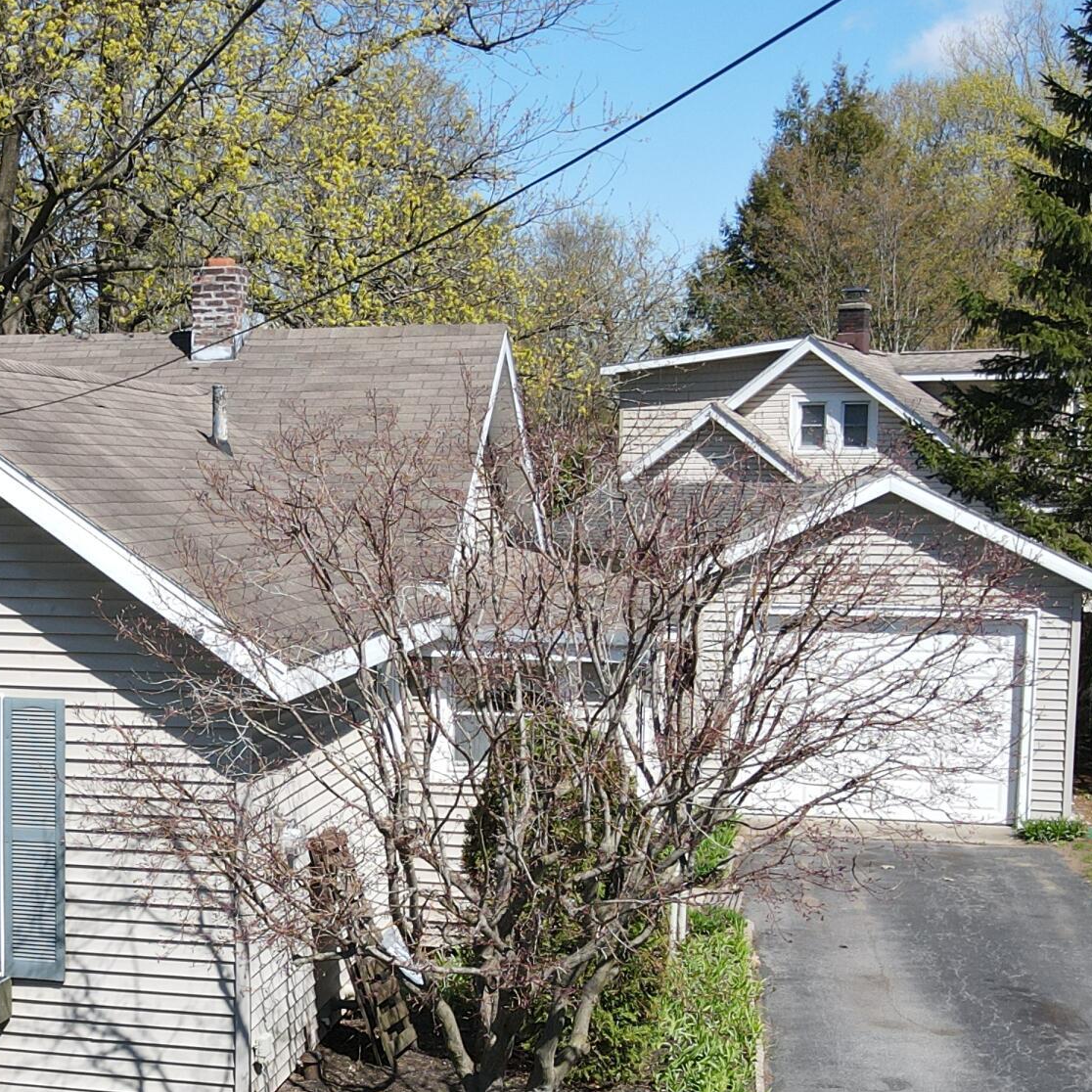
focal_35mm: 57
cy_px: 715
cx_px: 160
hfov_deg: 29.1
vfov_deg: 29.9
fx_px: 2034
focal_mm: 4.5
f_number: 2.8
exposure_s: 1/500
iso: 100
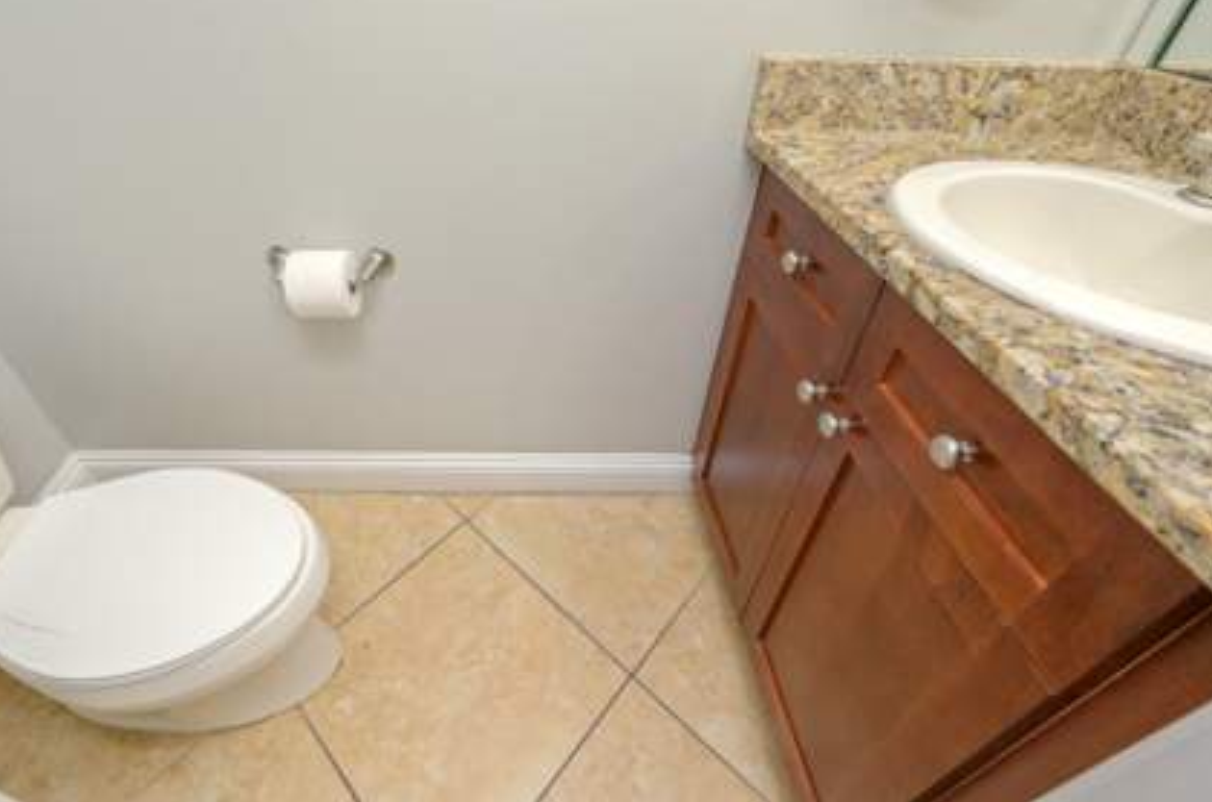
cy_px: 346
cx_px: 540
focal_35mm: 16
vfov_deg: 73.1
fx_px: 537
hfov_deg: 96.5
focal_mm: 14
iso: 400
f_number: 9
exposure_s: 1/60
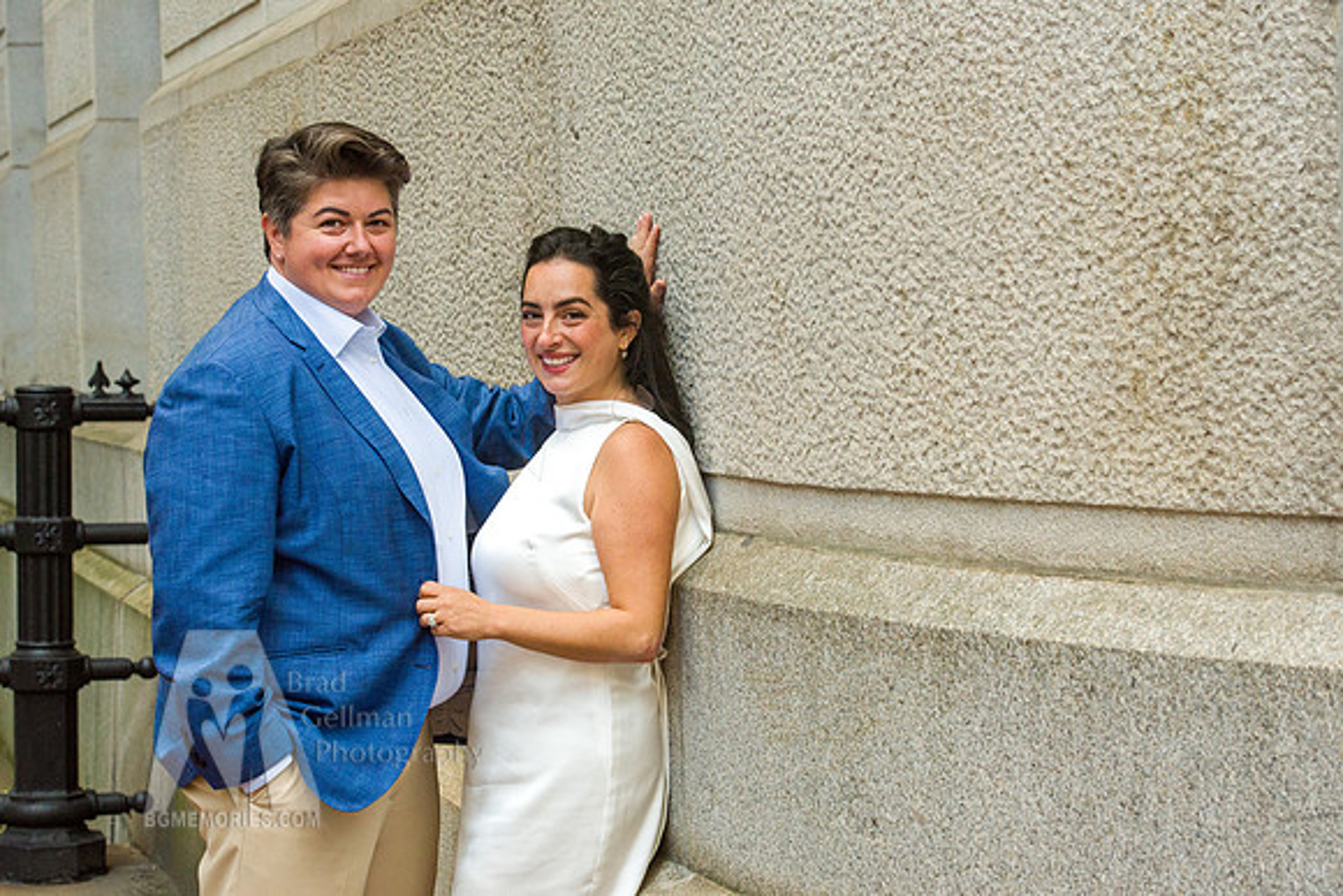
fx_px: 2910
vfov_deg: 17.5
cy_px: 448
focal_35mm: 78
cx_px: 672
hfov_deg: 26.0
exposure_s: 1/640
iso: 800
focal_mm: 78
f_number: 6.3
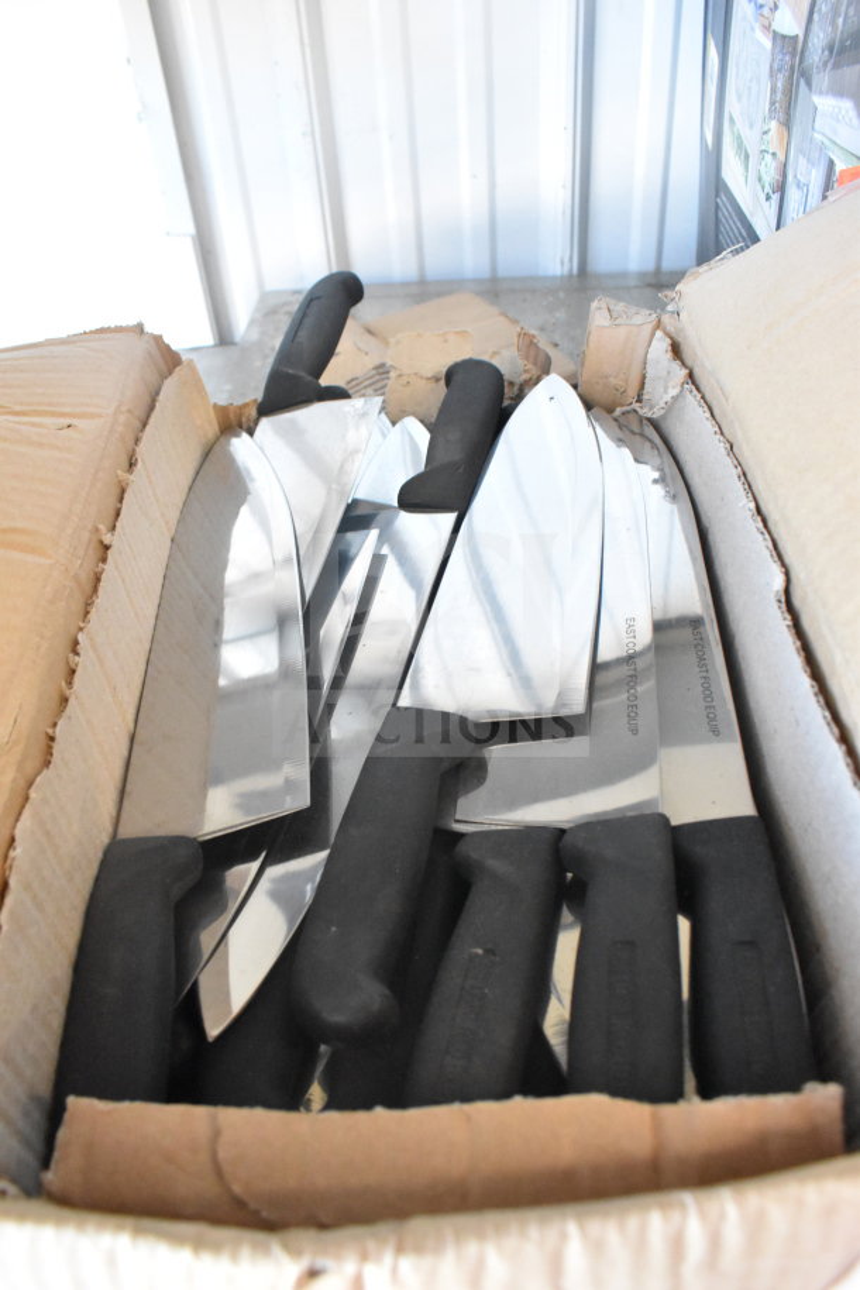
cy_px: 645
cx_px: 430
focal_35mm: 27
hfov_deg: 47.9
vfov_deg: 67.4
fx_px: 967
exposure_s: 1/160
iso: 6400
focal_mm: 18
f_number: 6.3
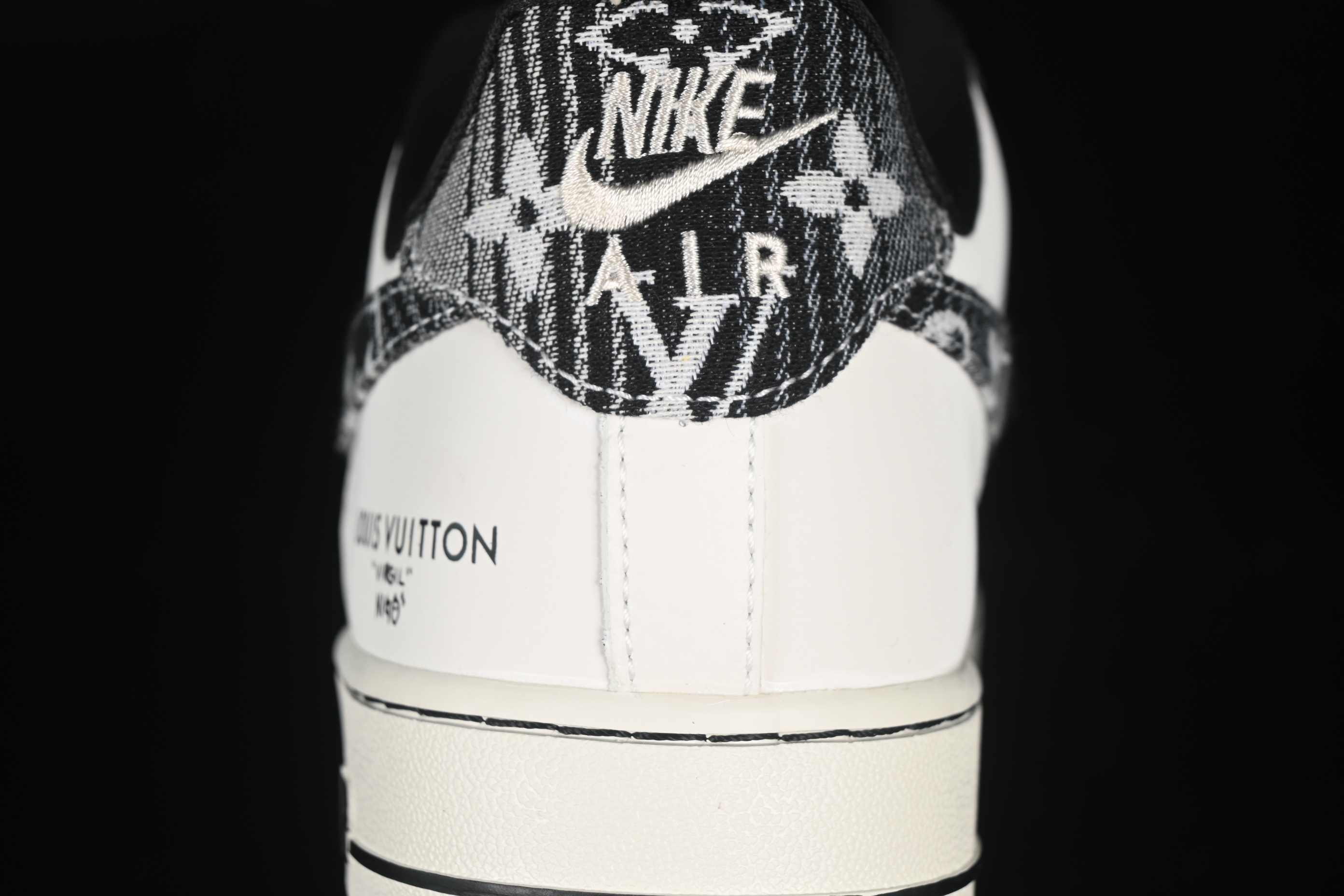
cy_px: 448
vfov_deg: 18.2
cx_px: 672
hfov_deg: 27.0
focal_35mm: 75
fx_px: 2800
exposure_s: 1/60
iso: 160
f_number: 6.3
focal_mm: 50
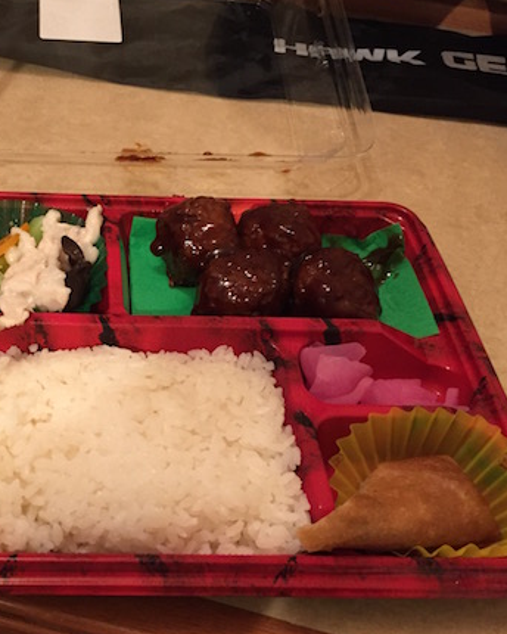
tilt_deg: -47.1
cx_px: 94
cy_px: 346
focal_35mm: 43
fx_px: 807
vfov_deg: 42.9
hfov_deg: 33.8
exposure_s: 1/17
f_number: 2.2
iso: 250
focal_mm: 4.15
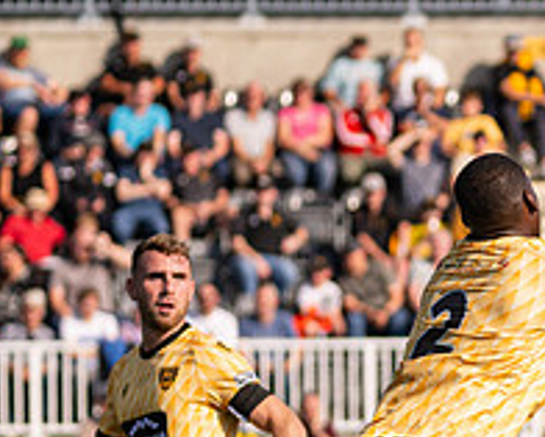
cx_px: 954
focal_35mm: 557
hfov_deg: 3.5
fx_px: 8989
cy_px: 242
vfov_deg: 2.8
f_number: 2.8
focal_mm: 135
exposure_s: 1/3200
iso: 200
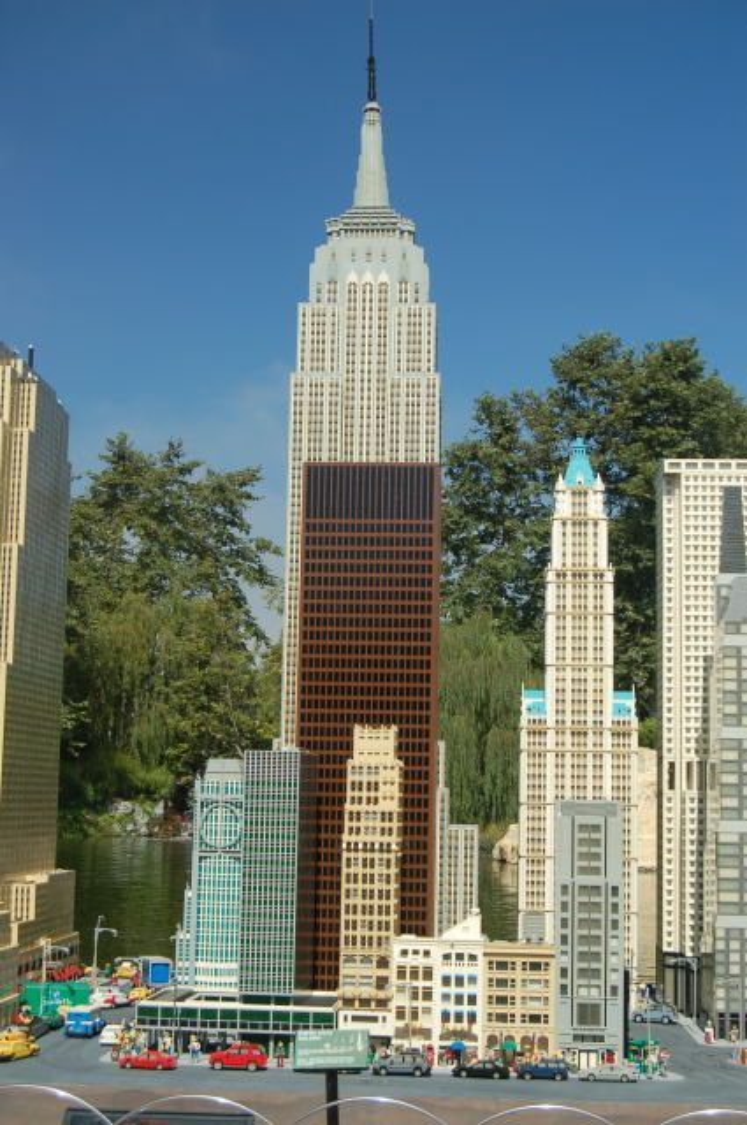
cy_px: 562
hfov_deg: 25.7
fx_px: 1638
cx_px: 374
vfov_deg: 37.9
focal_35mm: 52
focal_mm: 35
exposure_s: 1/200
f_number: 7.1
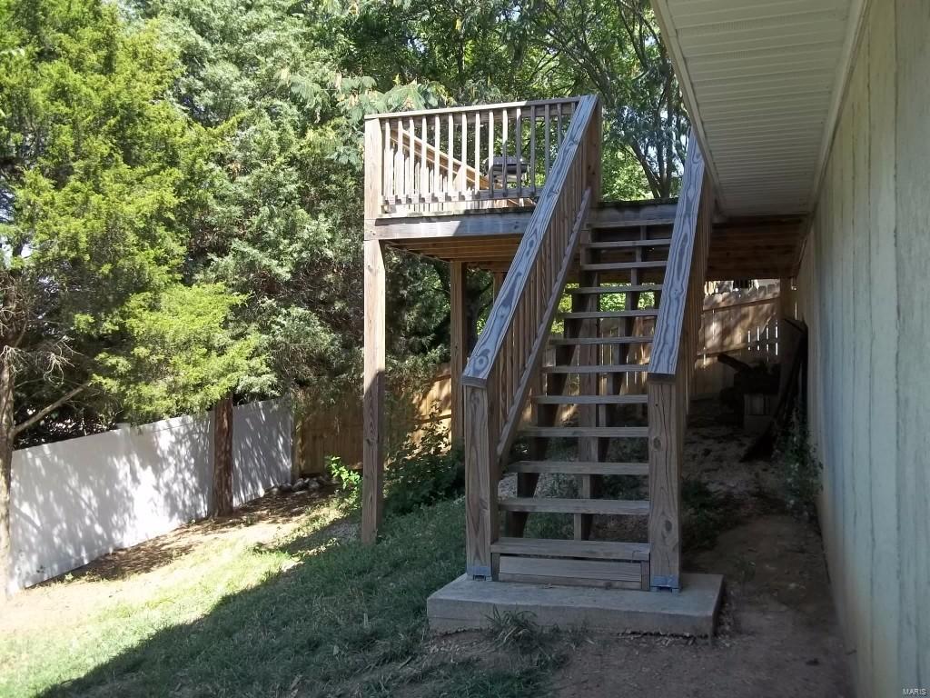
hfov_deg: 56.8
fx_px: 860
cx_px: 465
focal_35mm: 32
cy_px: 349
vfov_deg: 44.2
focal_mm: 5.7
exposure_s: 1/250
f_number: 2.9
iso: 64
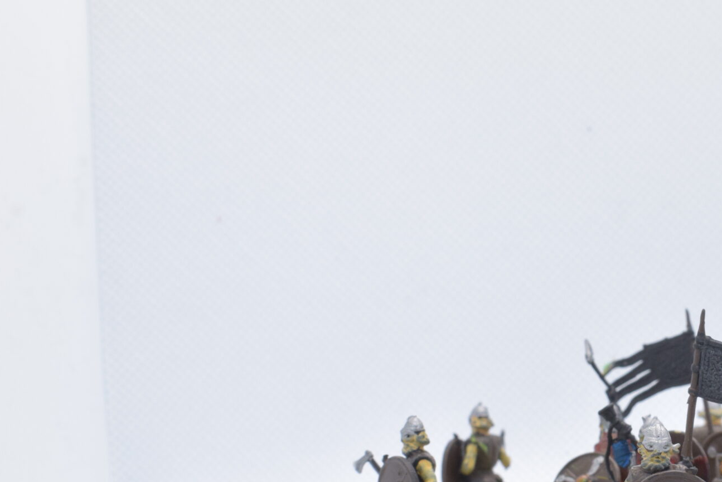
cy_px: 418
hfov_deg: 23.7
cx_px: 675
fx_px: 1665
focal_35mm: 83
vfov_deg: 16.3
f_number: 13
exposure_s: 1/60
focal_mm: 28
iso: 800
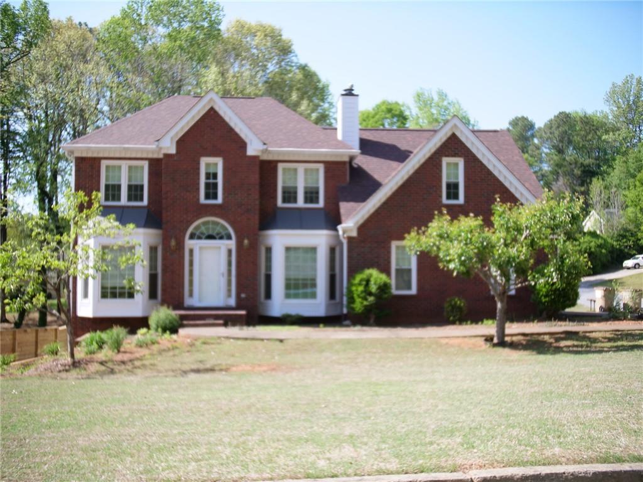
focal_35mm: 34
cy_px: 241
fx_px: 632
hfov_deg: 54.0
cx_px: 322
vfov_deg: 41.8
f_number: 1.4
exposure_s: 1/8000
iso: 400
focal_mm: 17
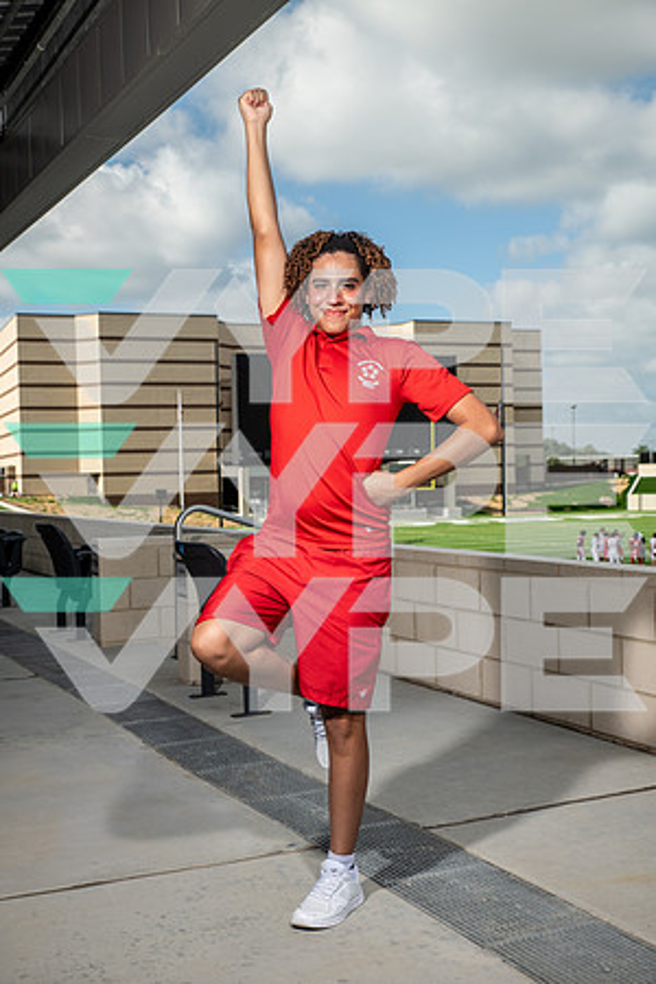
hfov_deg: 29.2
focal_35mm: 46
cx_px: 328
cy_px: 492
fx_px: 1257
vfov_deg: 42.7
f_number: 7.1
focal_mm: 46
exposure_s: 1/320
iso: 100
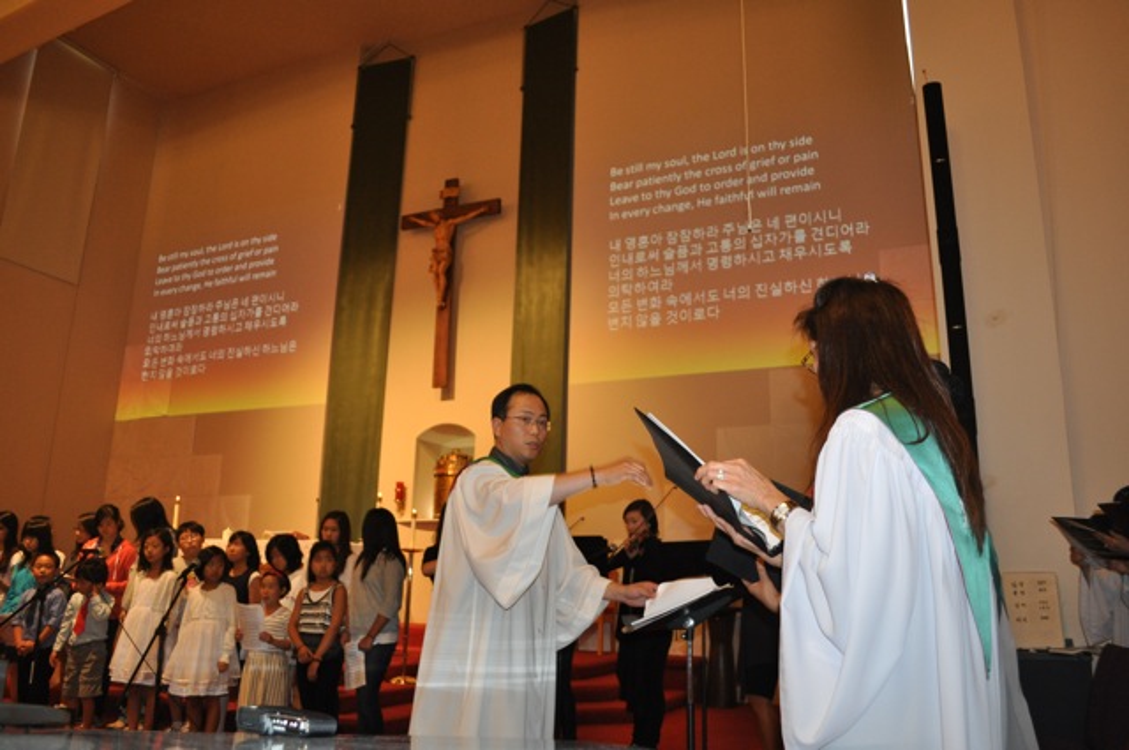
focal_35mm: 27
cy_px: 375
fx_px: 846
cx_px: 564
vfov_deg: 47.8
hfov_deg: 67.4
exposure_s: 1/60
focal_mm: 18
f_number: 3.5
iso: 800
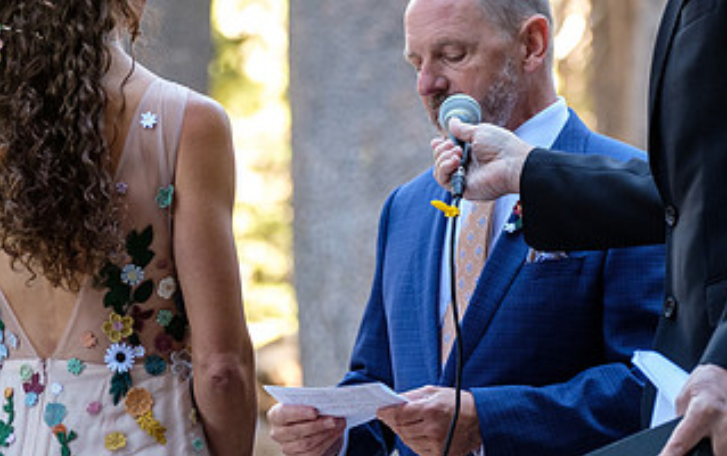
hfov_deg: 9.4
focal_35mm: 224
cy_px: 405
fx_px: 4442
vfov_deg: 5.9
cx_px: 378
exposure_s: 1/150
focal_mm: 80.4
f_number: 2.8
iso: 1000
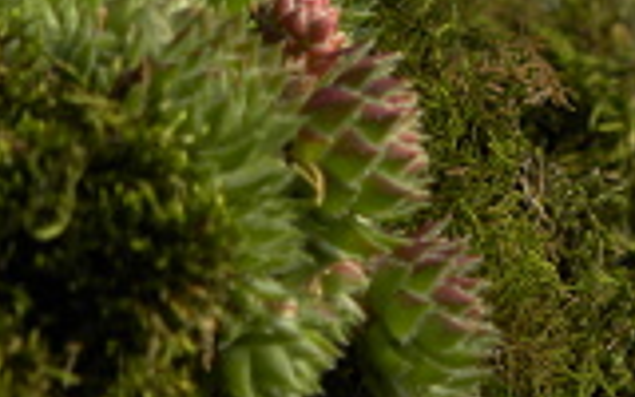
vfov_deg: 7.0
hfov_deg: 11.3
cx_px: 171
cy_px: -246
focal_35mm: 185
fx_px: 3202
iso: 64
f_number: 4
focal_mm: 10.3
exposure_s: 1/100
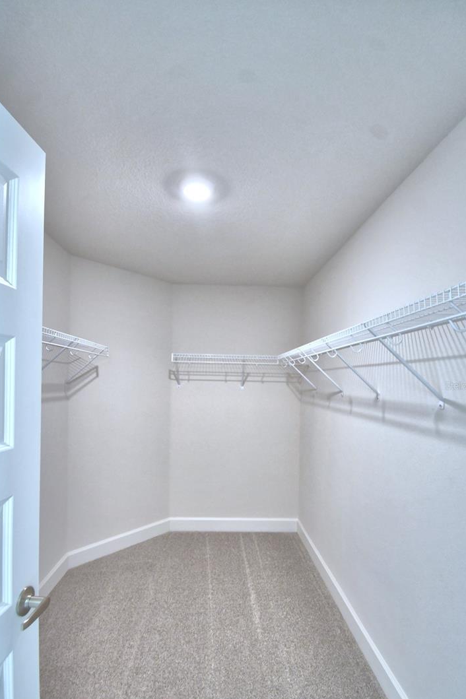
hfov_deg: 70.4
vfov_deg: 93.0
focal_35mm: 17
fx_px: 330
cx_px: 226
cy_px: 385
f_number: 4.5
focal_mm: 10
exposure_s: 1/30
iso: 500
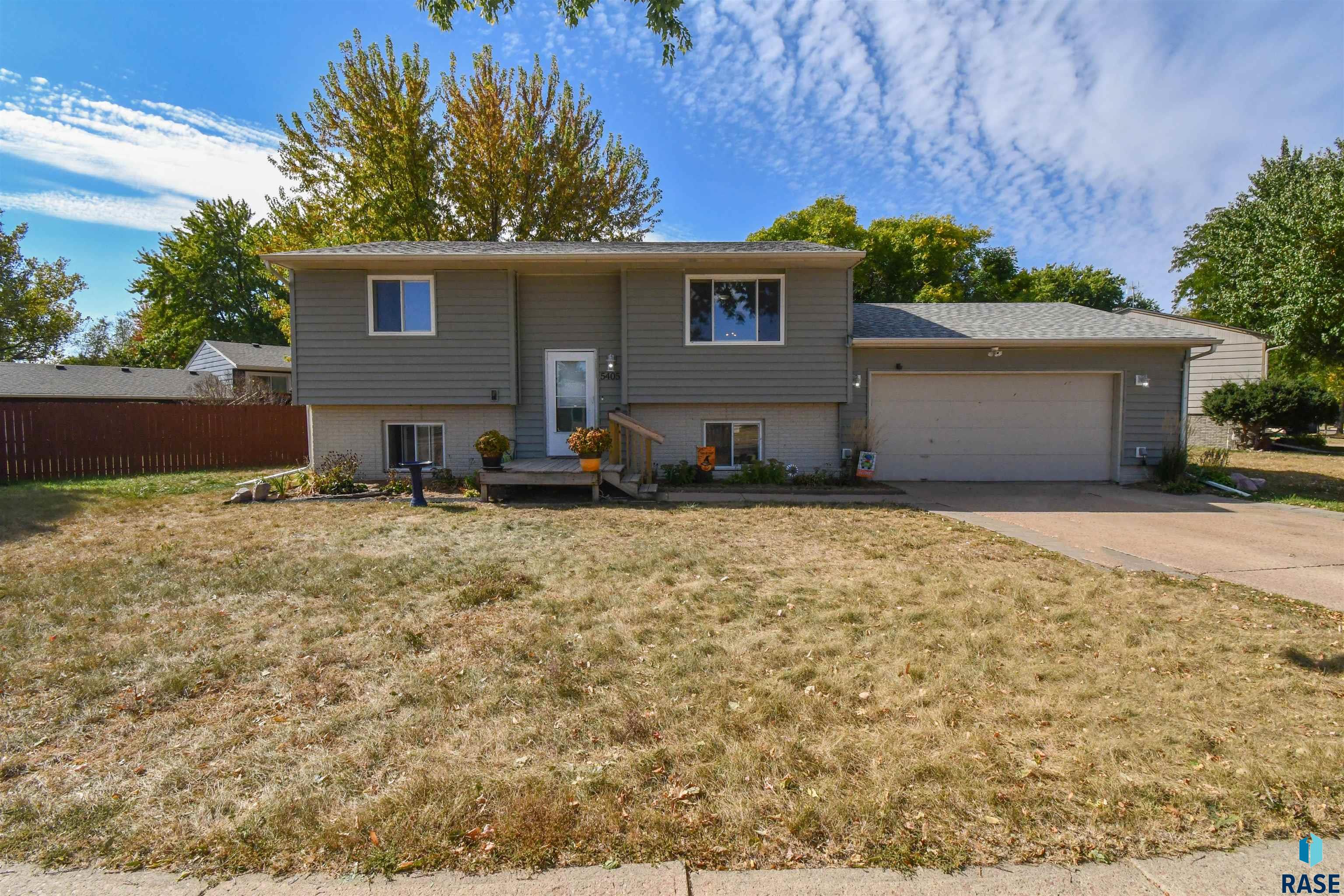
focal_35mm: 15
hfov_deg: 100.4
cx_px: 672
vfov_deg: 77.3
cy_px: 448
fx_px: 560
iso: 1250
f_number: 16
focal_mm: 10
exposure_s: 1/1000
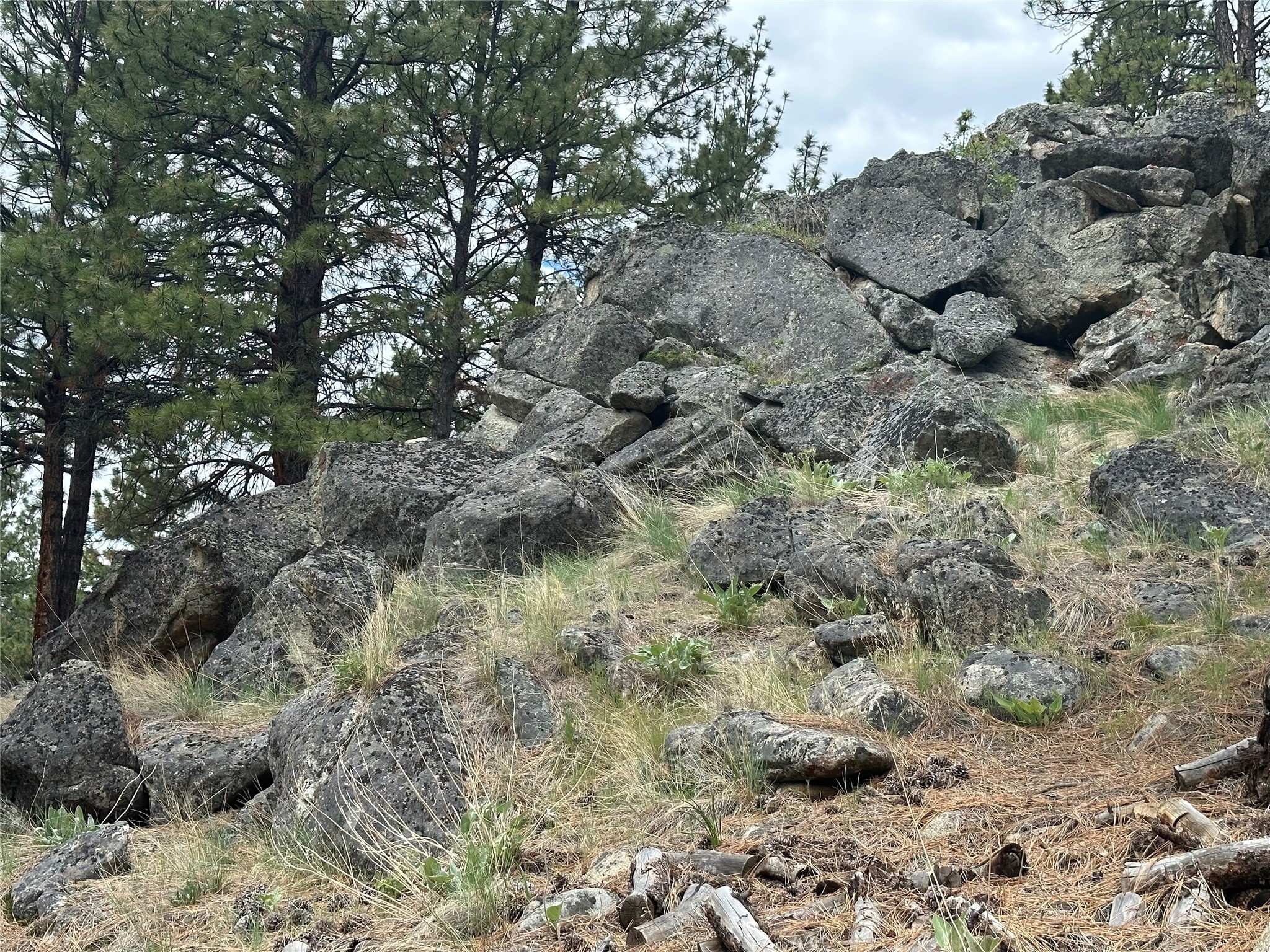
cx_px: 635
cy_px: 476
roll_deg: -8.1
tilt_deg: +6.2
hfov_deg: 39.7
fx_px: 1761
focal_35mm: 48
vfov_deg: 30.3
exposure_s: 1/1541
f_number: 1.78
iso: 64
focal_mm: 6.86
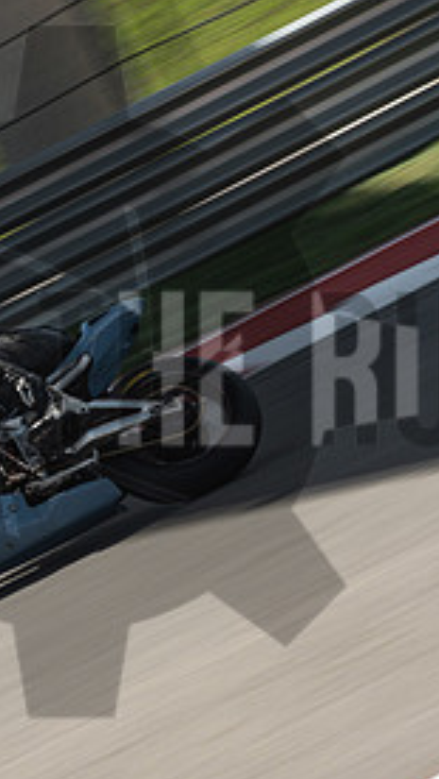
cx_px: 71
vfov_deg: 6.3
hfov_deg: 3.6
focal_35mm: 342
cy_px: 373
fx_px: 7067
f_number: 8
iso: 125
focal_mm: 103.6
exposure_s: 1/200
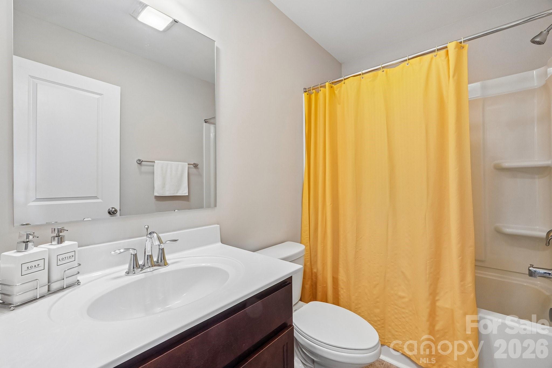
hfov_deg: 100.4
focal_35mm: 15
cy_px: 184
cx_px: 276
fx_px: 230
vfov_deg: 77.3
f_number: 8
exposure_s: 1/8
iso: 400
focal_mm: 10
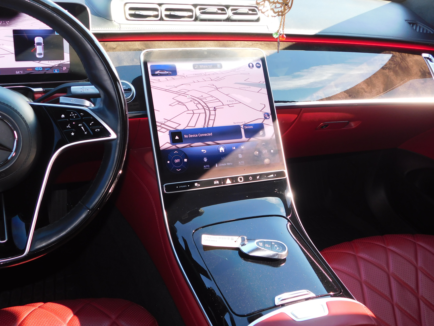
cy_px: 163
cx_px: 217
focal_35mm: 40
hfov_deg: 46.8
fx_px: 502
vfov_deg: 36.0
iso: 125
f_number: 3.6
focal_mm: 7.1
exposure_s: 1/40
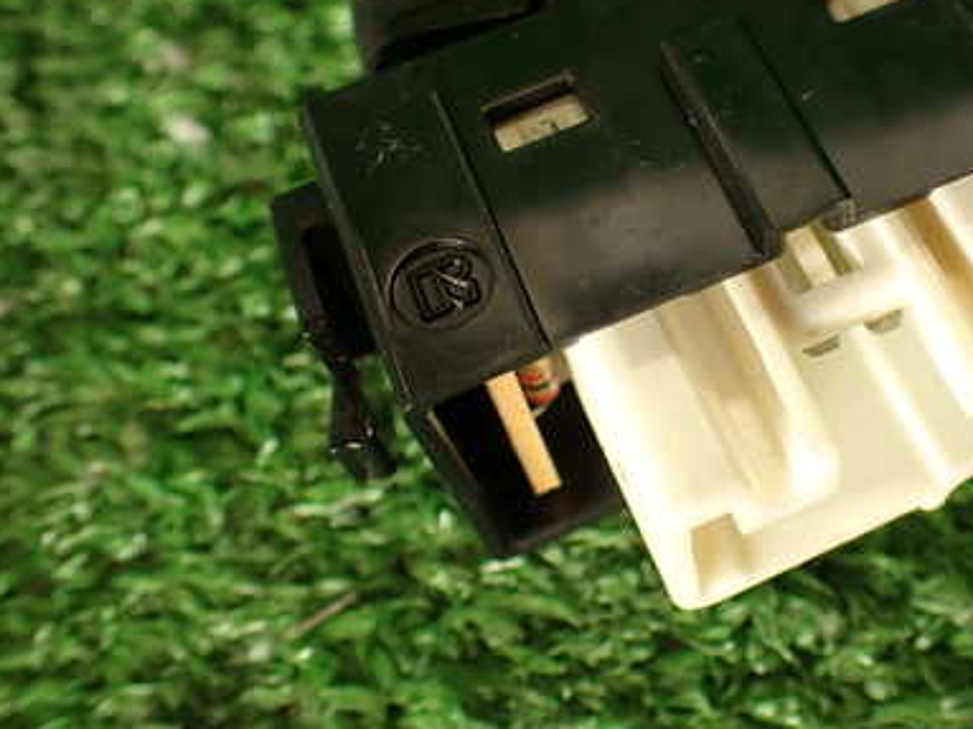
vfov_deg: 30.6
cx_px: 711
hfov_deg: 39.5
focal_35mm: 47
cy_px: 231
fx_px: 1321
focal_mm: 5.4
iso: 125
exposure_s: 1/60
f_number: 2.3
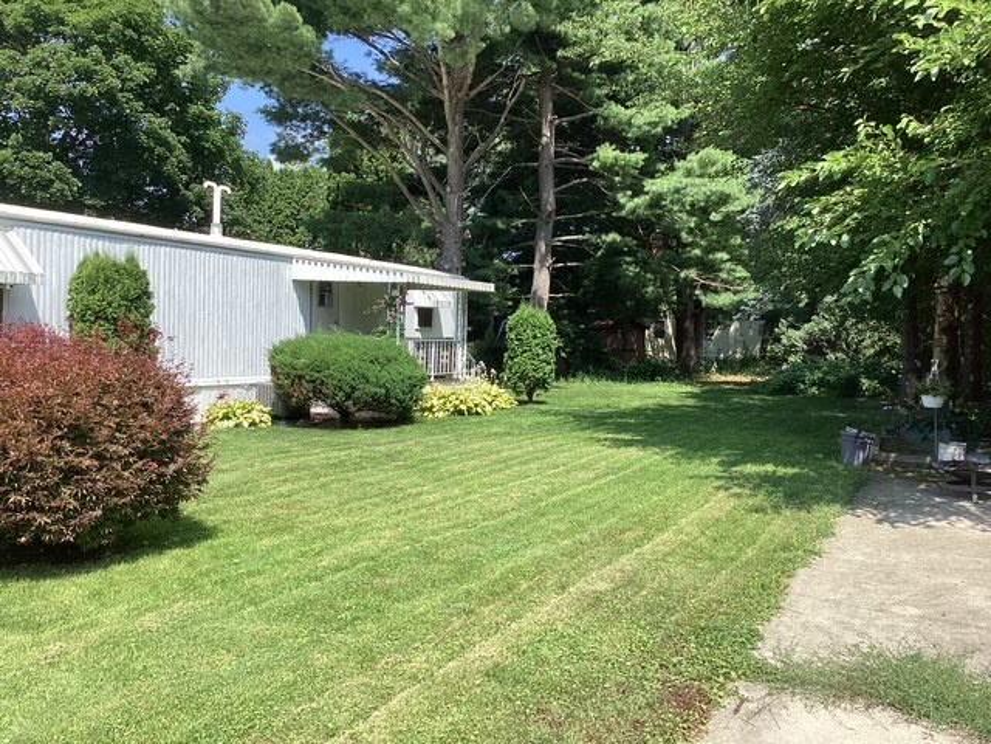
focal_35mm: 31
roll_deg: -1.7
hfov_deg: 58.4
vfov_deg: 45.4
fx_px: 887
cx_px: 496
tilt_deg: -0.2
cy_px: 372
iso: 25
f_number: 2.4
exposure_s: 1/747
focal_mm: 3.3
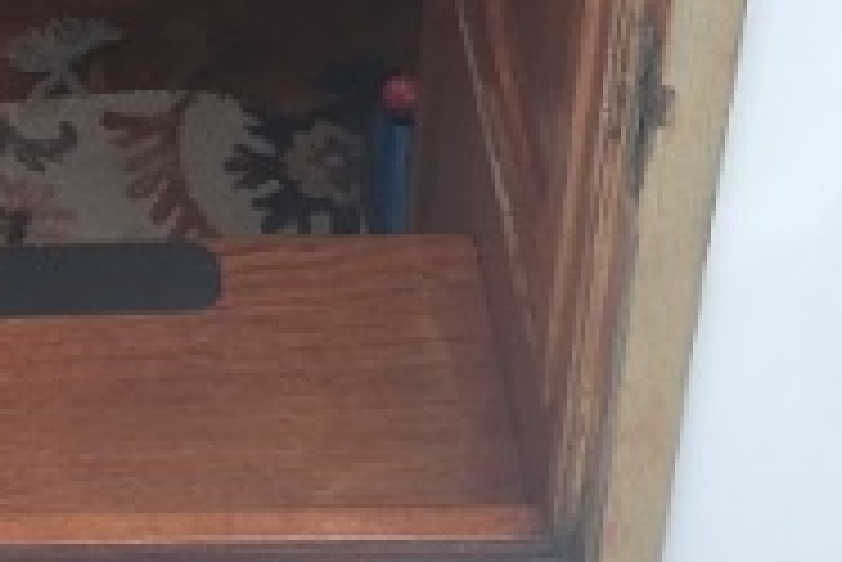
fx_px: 3019
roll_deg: +5.3
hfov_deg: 15.3
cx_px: -153
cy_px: -432
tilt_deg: -38.6
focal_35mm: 129
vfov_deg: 10.1
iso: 25
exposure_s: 1/304
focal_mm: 4.15
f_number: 2.2
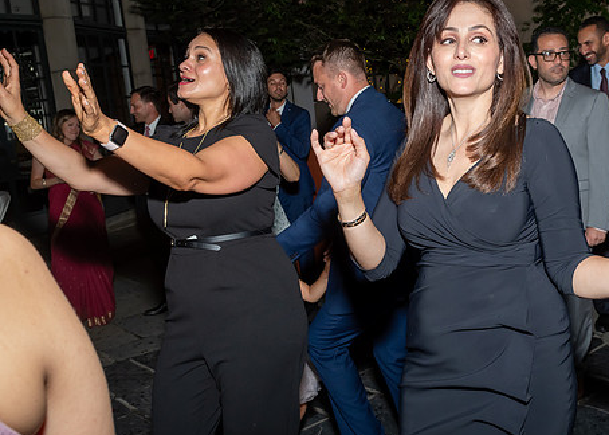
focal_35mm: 41
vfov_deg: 34.1
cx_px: 389
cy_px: 194
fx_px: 709
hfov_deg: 46.0
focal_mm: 17
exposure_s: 1/250
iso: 500
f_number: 5.6
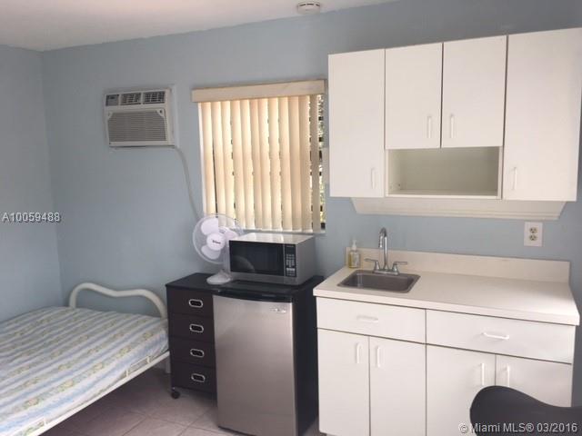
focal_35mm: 29
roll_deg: +0.4
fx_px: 488
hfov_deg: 61.7
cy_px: 218
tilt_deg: -9.2
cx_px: 291
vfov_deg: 48.2
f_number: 2.2
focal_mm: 4.15
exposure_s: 1/120
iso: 40
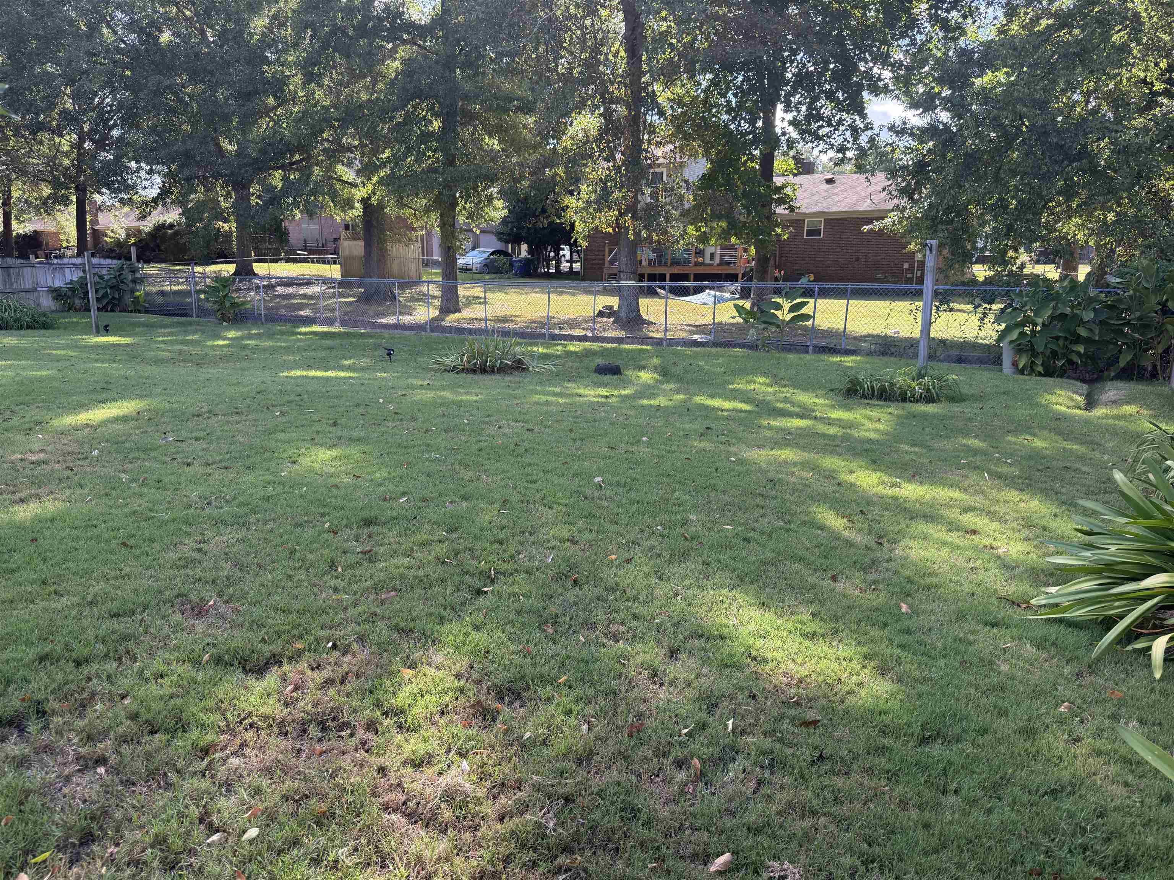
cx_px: 587
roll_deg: -0.1
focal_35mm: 24
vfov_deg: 56.8
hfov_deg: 71.6
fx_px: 814
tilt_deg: -9.8
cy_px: 440
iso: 100
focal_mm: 6.76
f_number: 1.78
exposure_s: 1/607
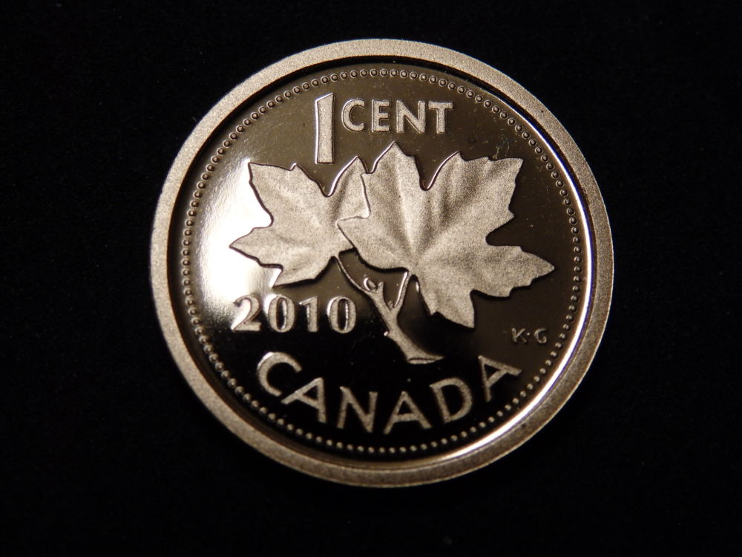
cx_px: 371
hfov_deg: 29.4
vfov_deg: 22.3
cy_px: 278
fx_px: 1415
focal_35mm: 66
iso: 400
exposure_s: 1/100
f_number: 4.4
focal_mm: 11.9
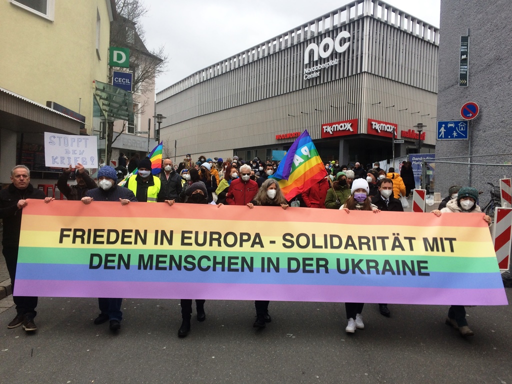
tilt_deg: -4.6
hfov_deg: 61.7
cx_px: 256
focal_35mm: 29
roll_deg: +0.2
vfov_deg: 48.2
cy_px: 192
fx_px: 429
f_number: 2.2
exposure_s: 1/376
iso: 32
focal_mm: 4.15
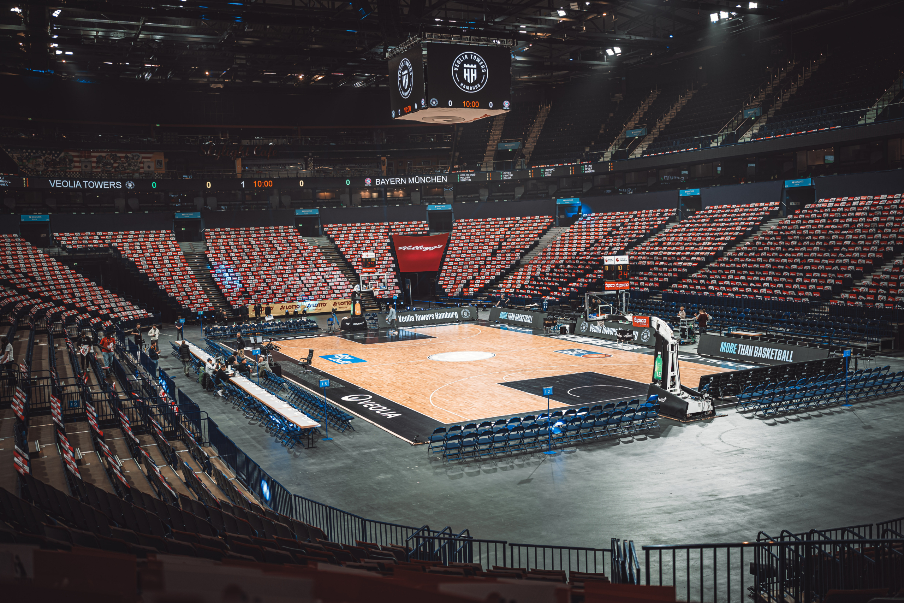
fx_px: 879
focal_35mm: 35
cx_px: 452
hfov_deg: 54.4
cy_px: 302
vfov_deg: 37.9
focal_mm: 35
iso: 160
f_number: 1.4
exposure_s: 1/400
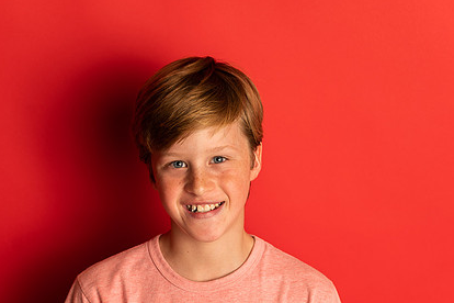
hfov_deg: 22.4
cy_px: 192
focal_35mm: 91
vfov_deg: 15.0
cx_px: 200
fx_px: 1148
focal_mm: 65
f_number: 4
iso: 100
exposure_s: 1/160
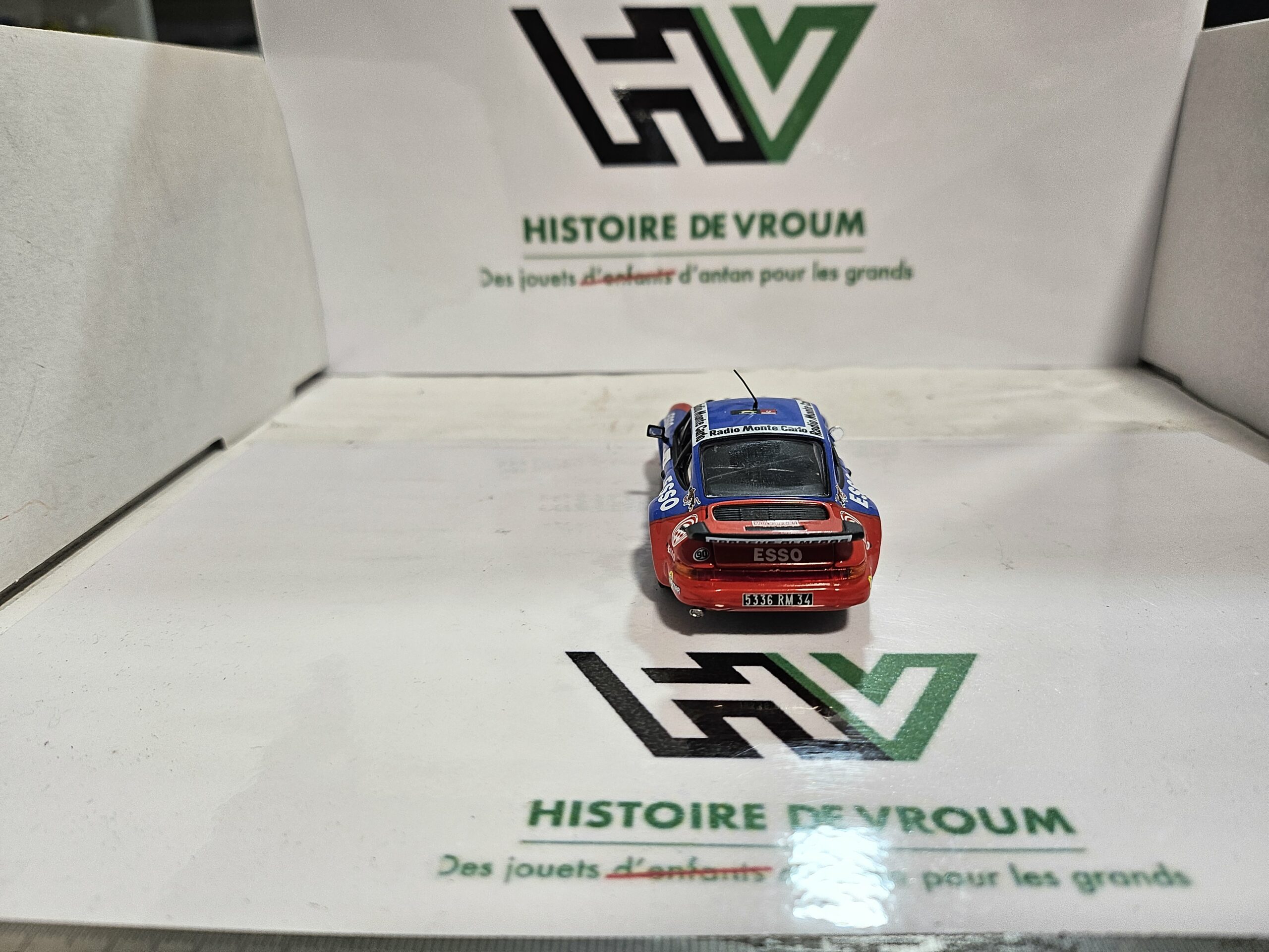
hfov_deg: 71.6
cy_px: 476
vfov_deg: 56.8
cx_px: 634
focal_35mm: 24
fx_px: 880
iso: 100
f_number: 1.8
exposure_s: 1/100
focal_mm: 5
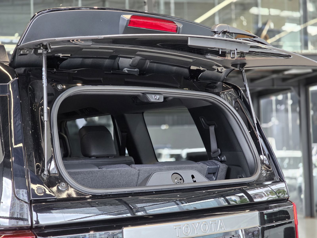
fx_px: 632
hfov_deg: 28.2
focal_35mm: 69
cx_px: 158
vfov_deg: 21.3
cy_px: 119
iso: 320
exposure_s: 1/100
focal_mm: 7.9
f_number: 2.4
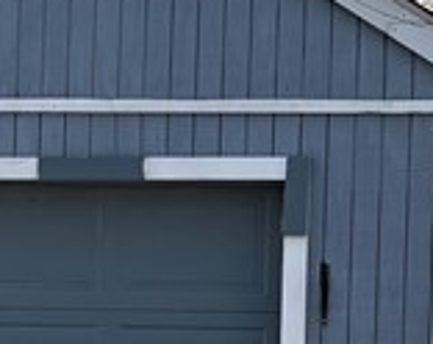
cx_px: -114
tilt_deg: -0.2
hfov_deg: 11.3
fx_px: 2135
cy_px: 313
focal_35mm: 167
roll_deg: -1.6
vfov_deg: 9.2
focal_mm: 5.96
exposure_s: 1/2283
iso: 64
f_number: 1.6
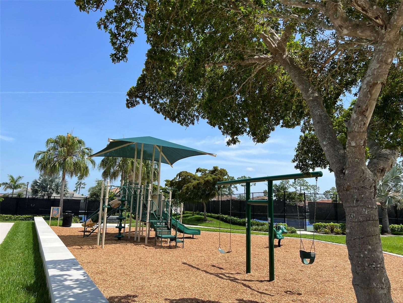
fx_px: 303
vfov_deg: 53.1
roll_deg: -2.5
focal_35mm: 26
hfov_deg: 67.3
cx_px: 202
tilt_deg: +9.5
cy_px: 152
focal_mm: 5.7
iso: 50
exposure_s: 1/3968
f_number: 1.5
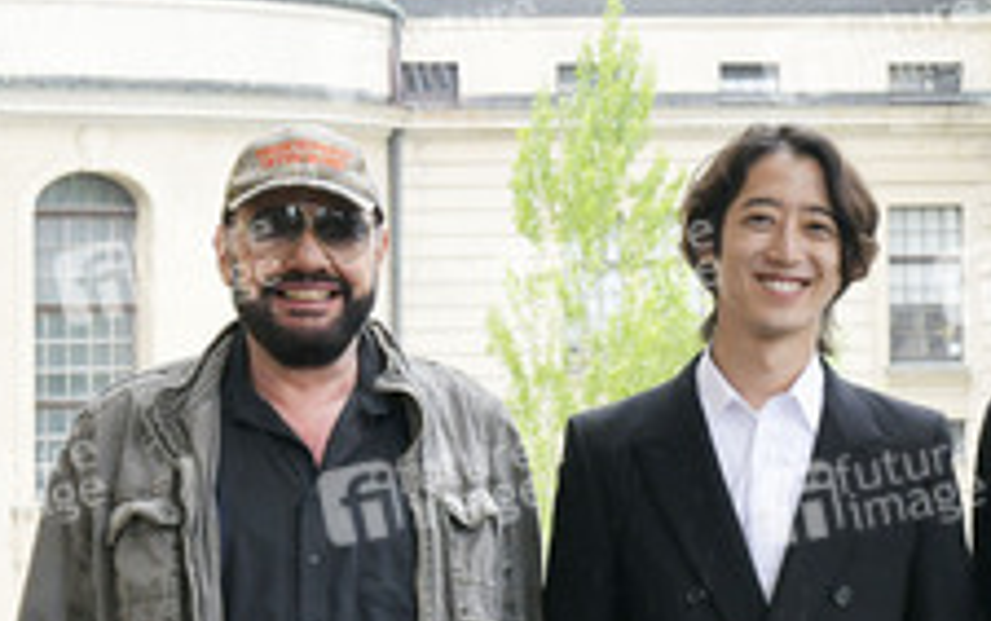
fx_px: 2649
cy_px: 603
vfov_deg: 13.2
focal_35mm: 98
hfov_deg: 20.7
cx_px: 932
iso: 1000
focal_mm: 48
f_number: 8
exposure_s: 1/250
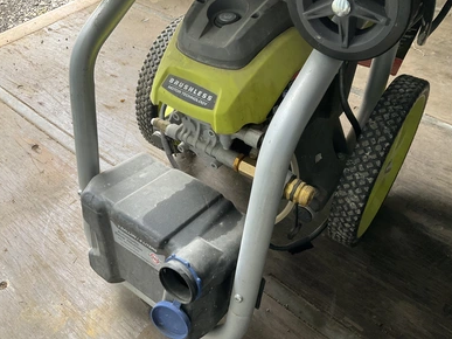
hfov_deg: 60.0
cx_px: 227
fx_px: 392
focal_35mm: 30
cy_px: 165
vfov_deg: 46.8
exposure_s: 1/100
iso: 64
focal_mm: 3
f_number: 1.8
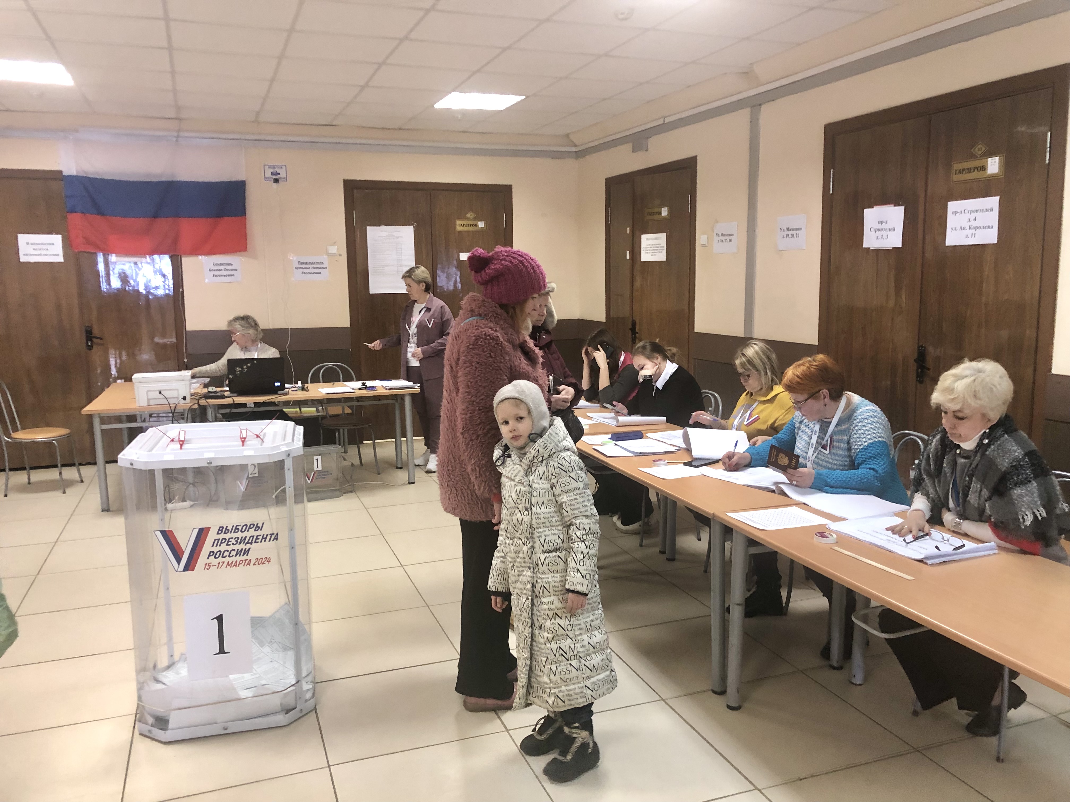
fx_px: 865
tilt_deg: -8.5
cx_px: 535
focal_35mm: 28
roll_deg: +0.9
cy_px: 401
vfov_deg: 49.7
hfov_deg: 63.4
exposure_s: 1/17
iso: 80
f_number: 1.8
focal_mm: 4
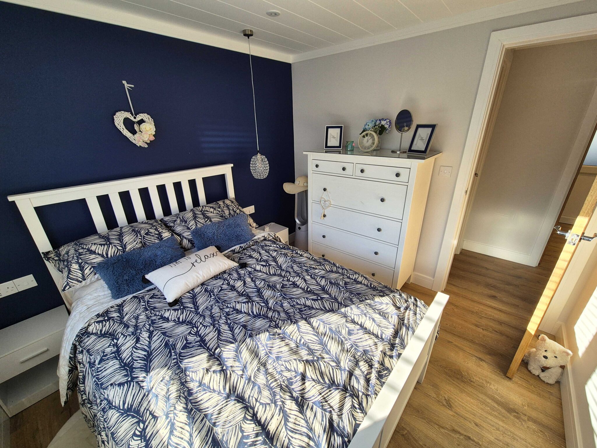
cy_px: 224
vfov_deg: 89.9
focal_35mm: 13
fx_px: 224
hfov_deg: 106.2
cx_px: 298
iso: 50
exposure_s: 1/121
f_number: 2.2
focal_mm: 2.2
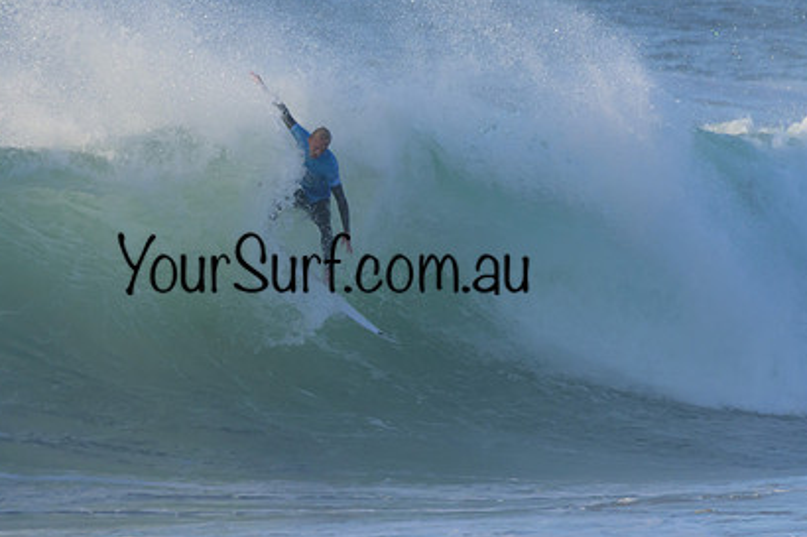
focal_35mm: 1416
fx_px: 31728
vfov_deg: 1.0
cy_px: 247
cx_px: 321
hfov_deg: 1.5
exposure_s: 1/1600
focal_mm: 1000
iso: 2200
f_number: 11
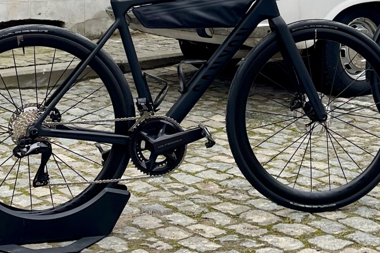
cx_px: 307
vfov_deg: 18.8
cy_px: -57
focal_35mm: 68
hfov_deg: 29.0
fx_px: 718
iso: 32
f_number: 1.6
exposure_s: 1/569
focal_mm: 5.1
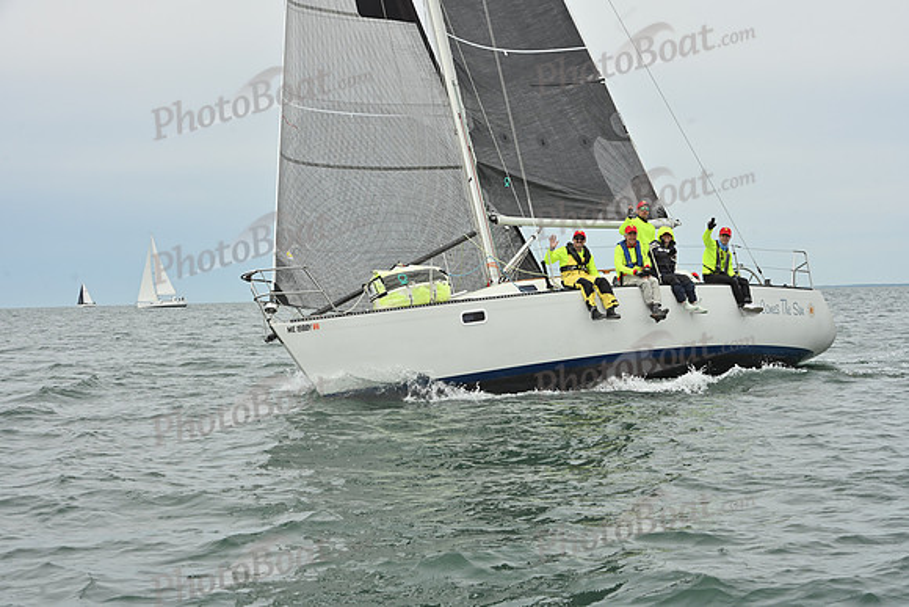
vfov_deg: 17.5
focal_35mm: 78
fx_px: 1970
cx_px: 454
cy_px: 304
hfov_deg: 26.0
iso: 320
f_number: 11
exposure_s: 1/800
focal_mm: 78
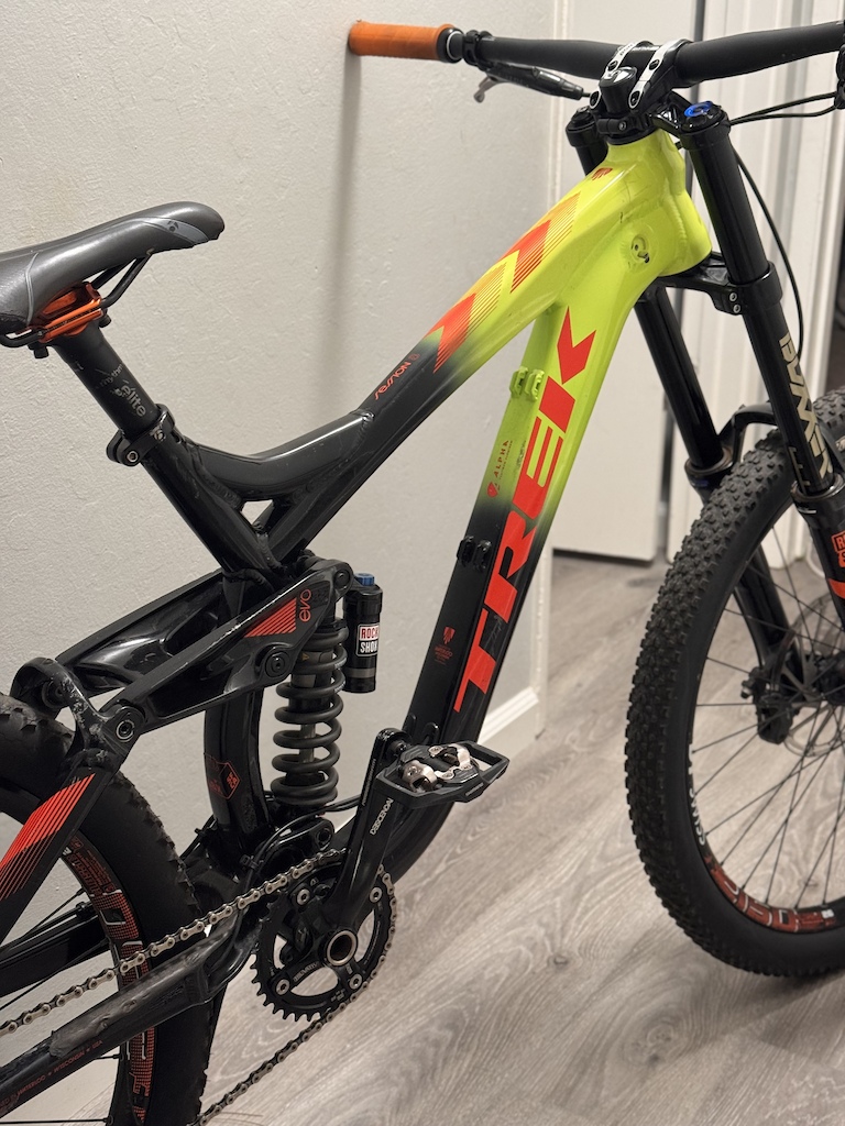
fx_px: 1562
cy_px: 563
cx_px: 422
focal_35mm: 48
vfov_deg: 39.7
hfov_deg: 30.3
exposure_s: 1/60
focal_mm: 6.76
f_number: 1.78
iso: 250
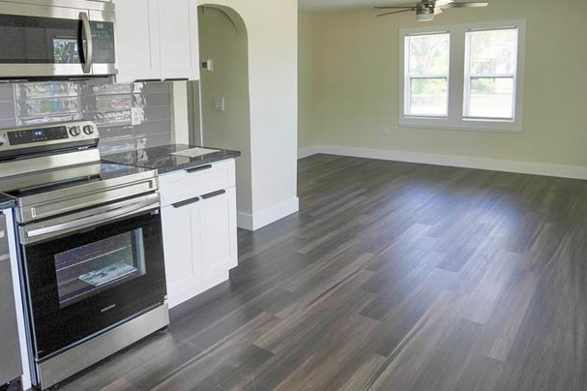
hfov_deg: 66.7
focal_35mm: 27
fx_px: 440
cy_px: 135
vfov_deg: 47.2
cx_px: 230
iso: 320
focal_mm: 16
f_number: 4
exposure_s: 1/400
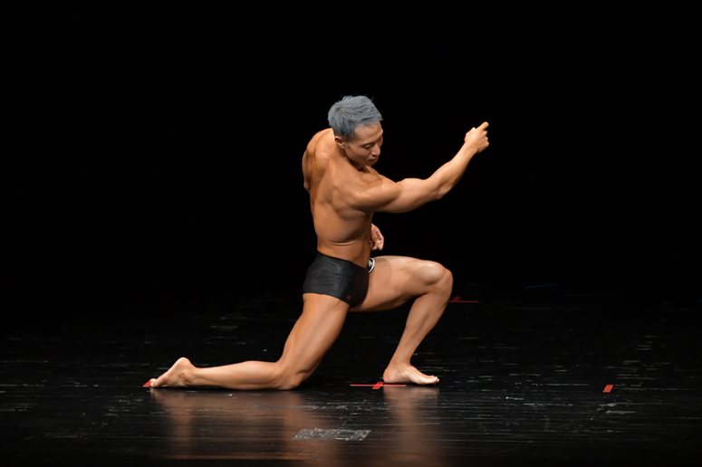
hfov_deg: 6.5
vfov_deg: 4.4
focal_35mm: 315
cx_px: 351
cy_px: 234
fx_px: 6140
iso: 3200
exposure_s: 1/400
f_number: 5.6
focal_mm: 210
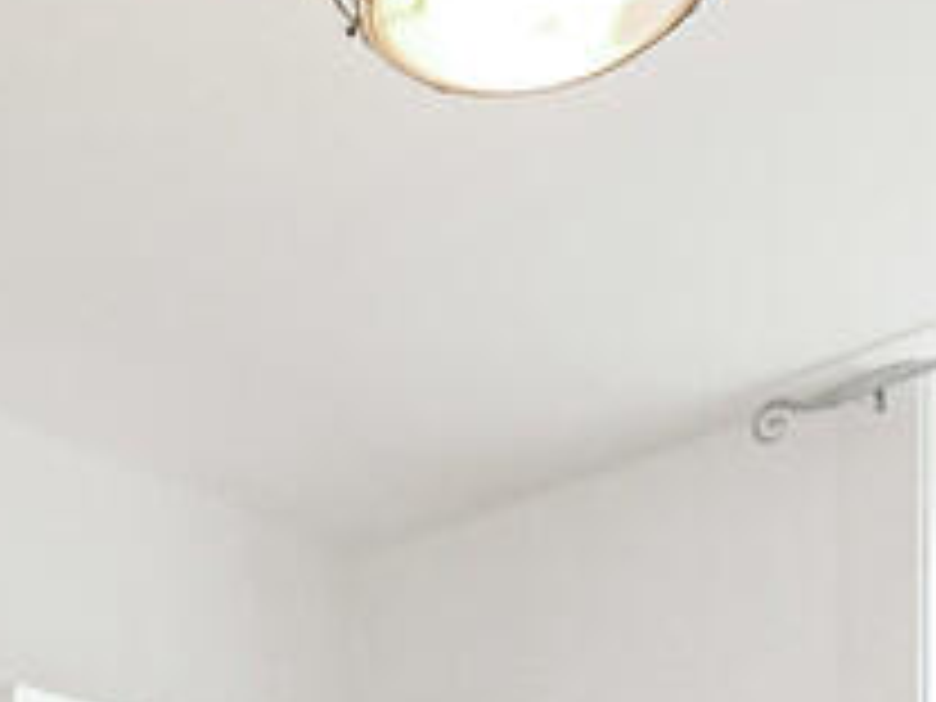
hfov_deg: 26.5
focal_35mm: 69
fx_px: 1866
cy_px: 1372
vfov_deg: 16.6
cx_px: -27
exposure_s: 1/60
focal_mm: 7
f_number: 4
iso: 640
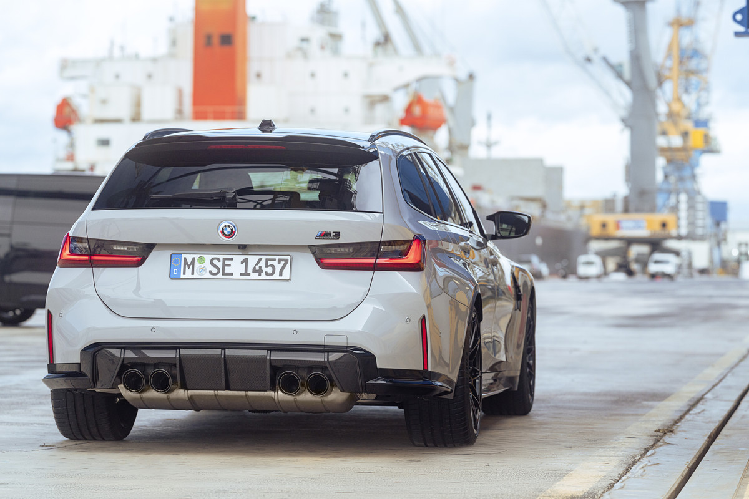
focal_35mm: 135
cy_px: 250
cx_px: 374
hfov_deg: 15.2
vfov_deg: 10.2
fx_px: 2809
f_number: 4.5
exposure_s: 1/800
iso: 640
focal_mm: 135
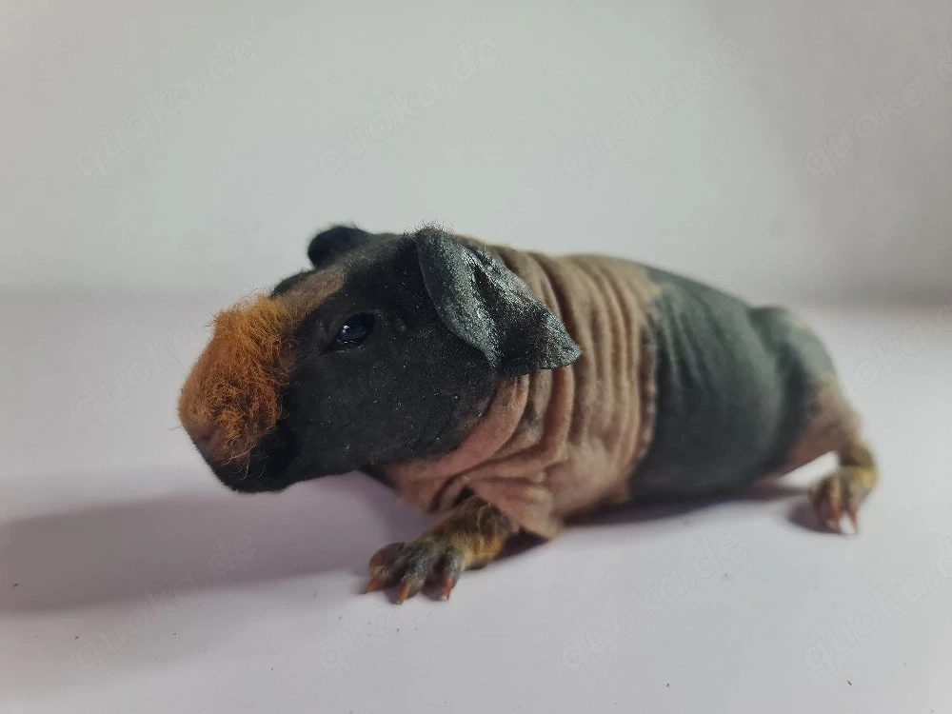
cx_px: 476
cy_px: 357
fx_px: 688
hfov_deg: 69.4
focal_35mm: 25
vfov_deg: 54.9
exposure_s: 1/100
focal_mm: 7
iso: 200
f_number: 1.8
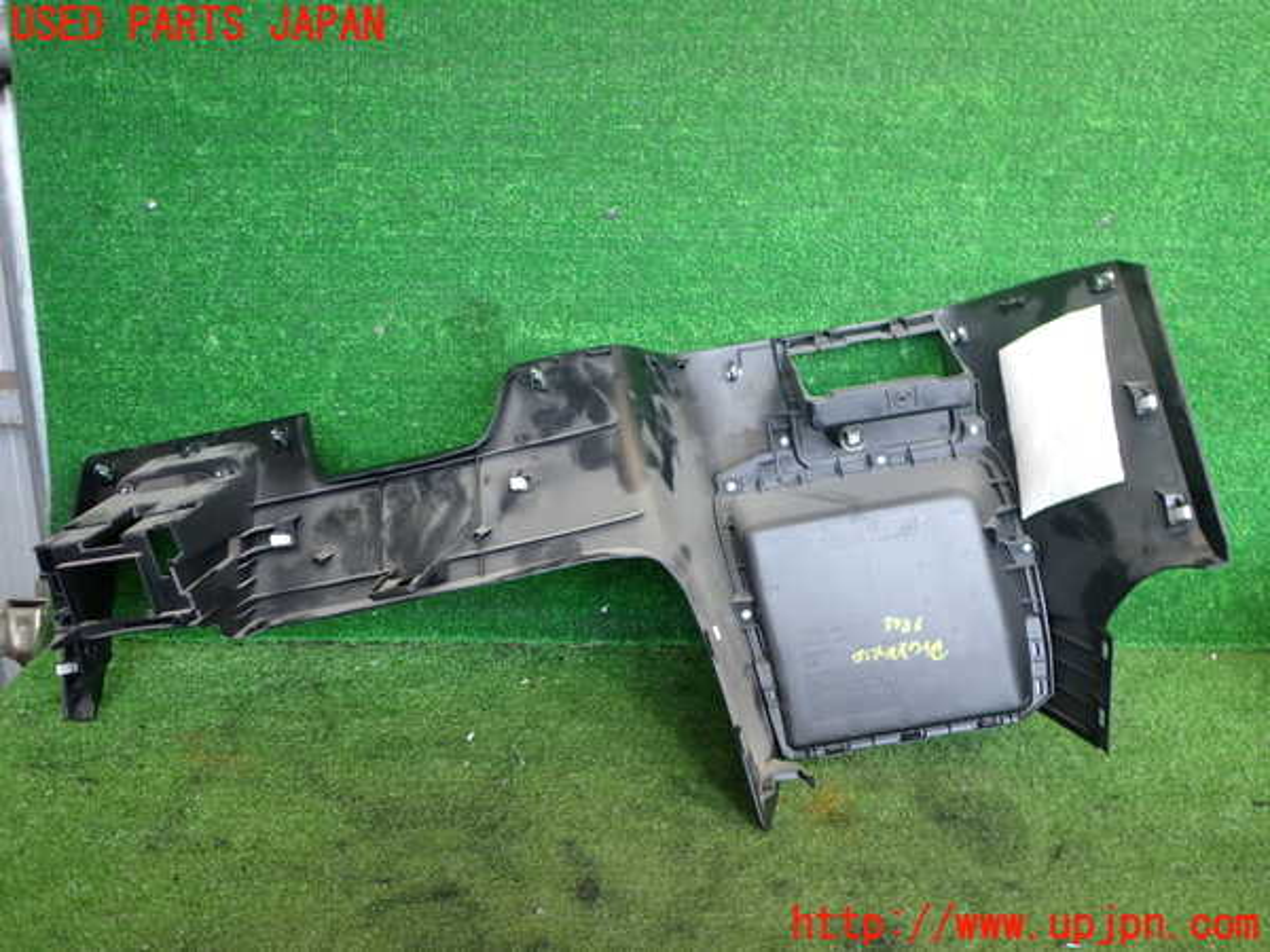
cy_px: 476
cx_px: 635
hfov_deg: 60.0
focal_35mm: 30
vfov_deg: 46.8
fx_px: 1101
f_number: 2.3
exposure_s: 1/60
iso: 200
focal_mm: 5.4
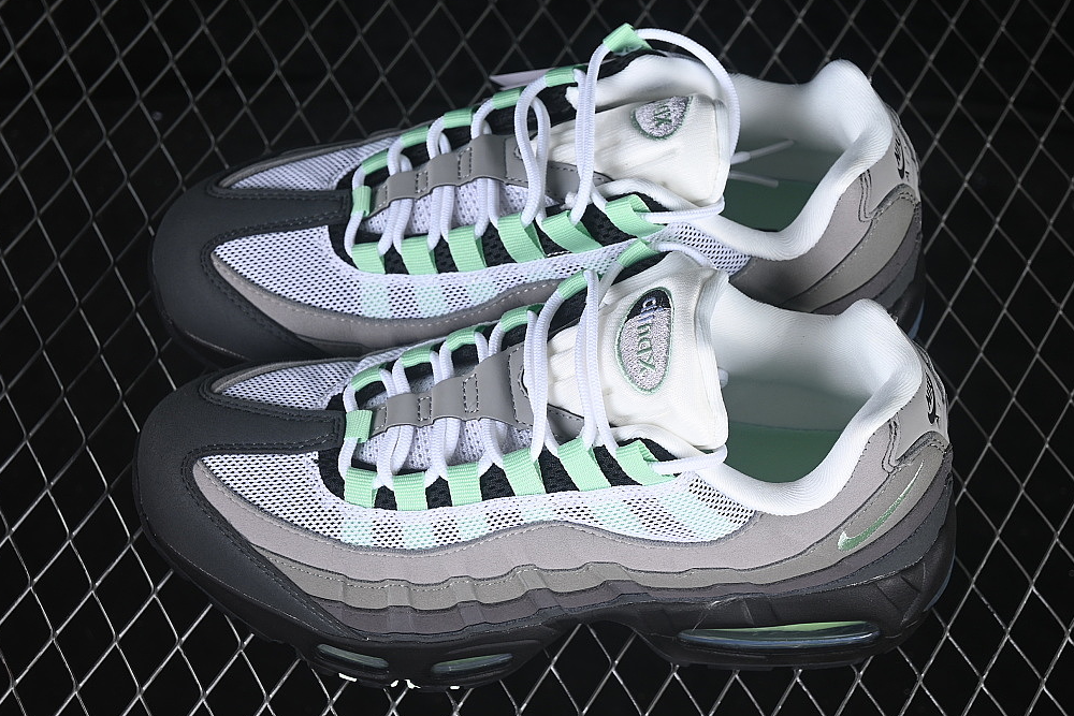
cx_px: 565
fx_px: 2417
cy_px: 362
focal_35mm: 81
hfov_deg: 25.1
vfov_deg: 16.9
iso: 160
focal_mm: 50
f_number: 7.1
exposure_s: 1/60
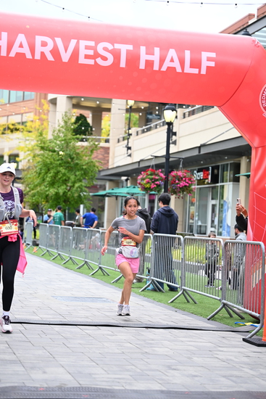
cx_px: 133
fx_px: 864
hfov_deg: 17.5
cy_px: 200
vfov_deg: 26.0
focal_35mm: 78
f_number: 2.8
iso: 640
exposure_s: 1/1600
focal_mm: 78
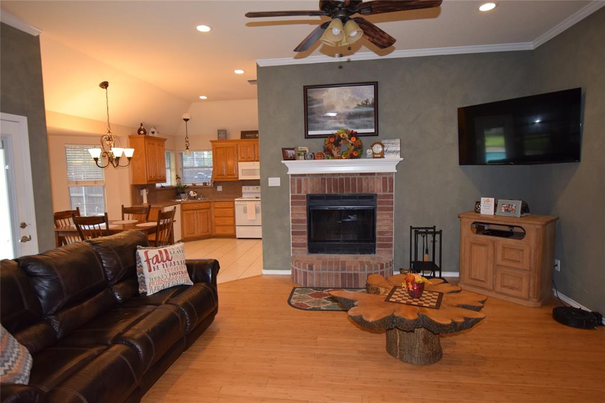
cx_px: 302
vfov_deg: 63.2
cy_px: 202
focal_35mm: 20
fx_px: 328
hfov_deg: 85.4
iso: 800
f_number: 4.5
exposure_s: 1/80
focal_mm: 13
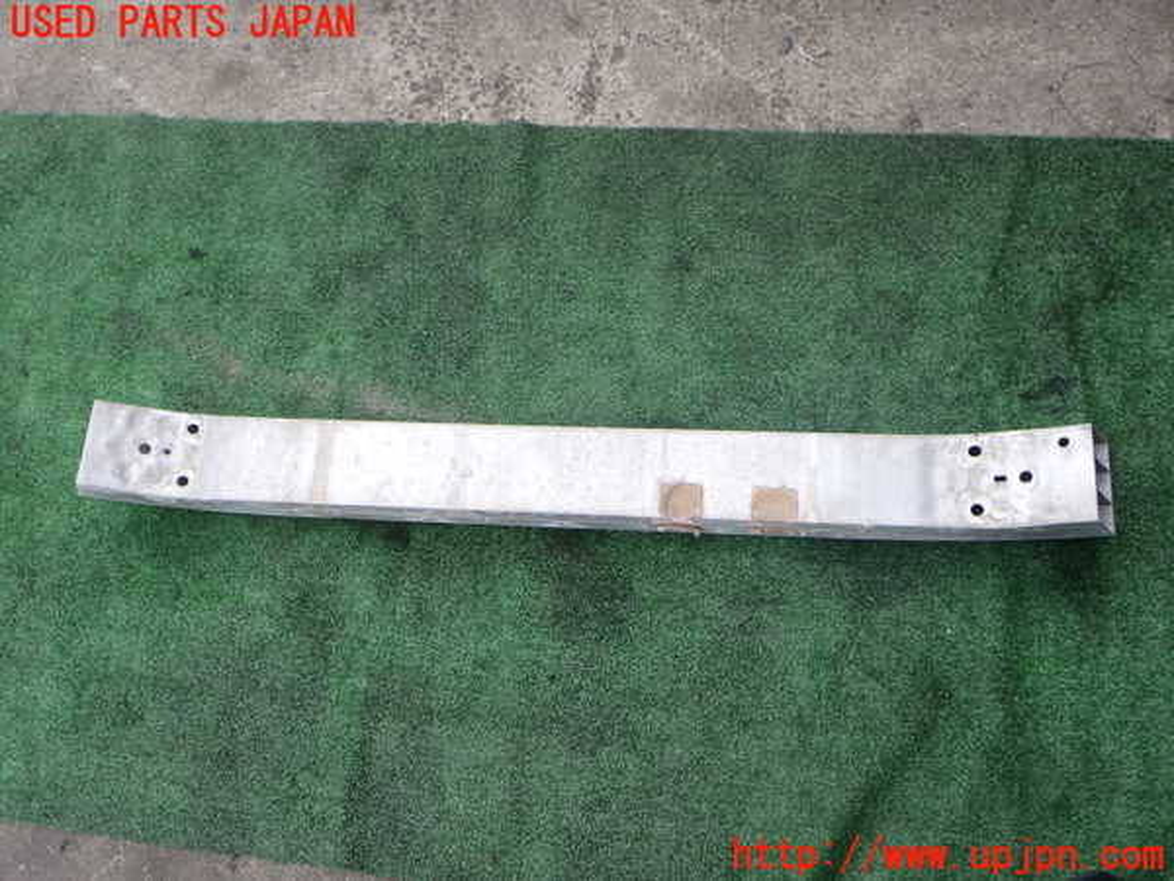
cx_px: 587
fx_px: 1017
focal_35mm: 30
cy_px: 440
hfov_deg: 60.0
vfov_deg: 46.8
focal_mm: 5.4
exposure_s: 1/160
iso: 100
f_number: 3.2
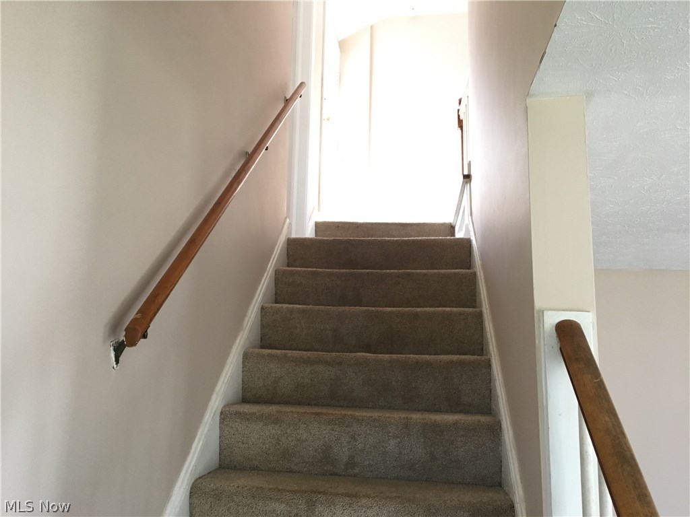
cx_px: 345
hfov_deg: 61.7
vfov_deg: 48.2
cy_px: 258
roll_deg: -1.4
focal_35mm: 29
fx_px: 578
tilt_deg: +10.6
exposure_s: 1/30
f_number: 2.2
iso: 125
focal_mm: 4.15
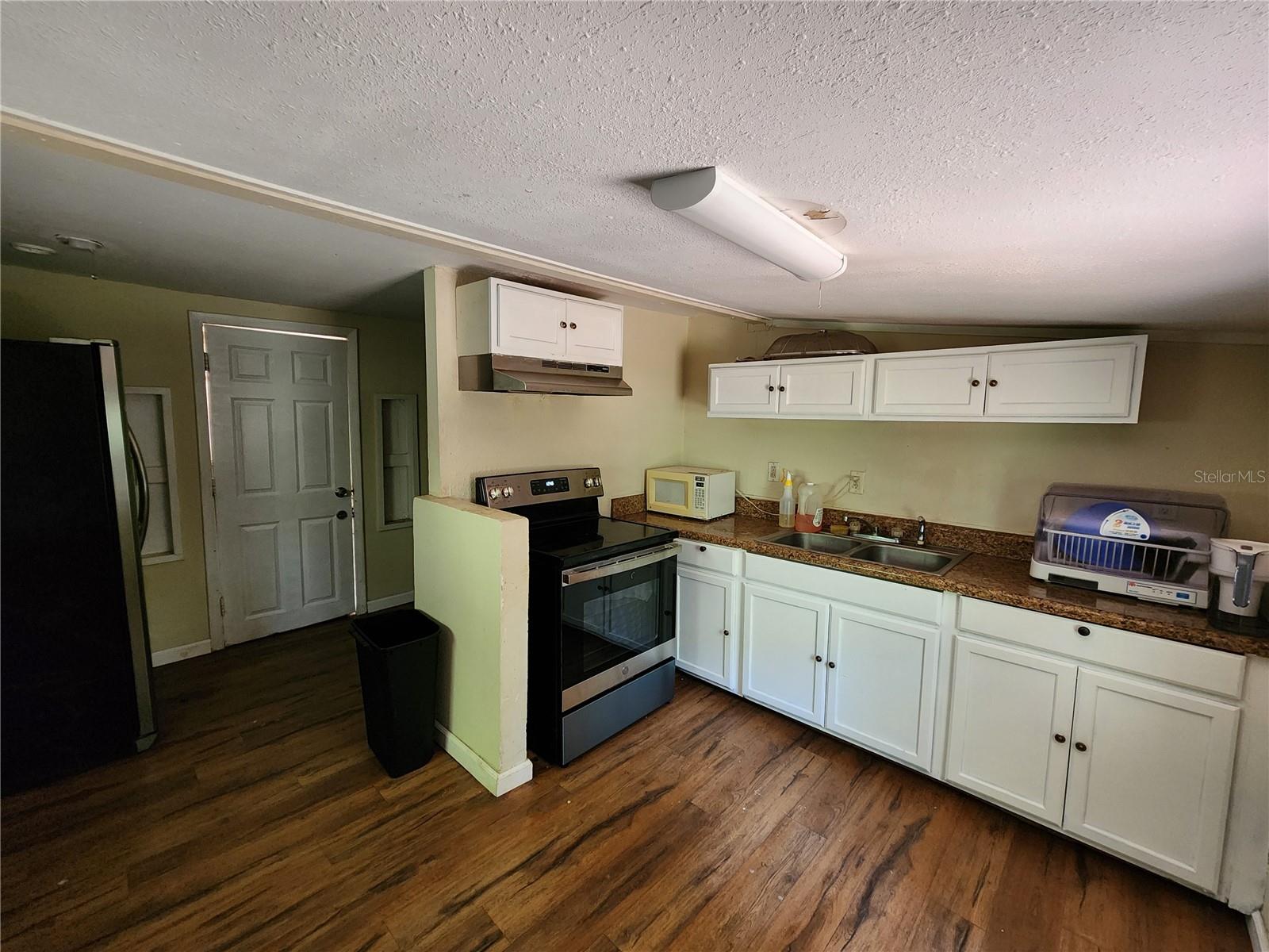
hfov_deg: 106.2
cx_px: 634
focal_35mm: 13
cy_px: 476
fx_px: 477
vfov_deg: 89.9
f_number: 2.2
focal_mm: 2.2
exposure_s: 1/30
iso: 320
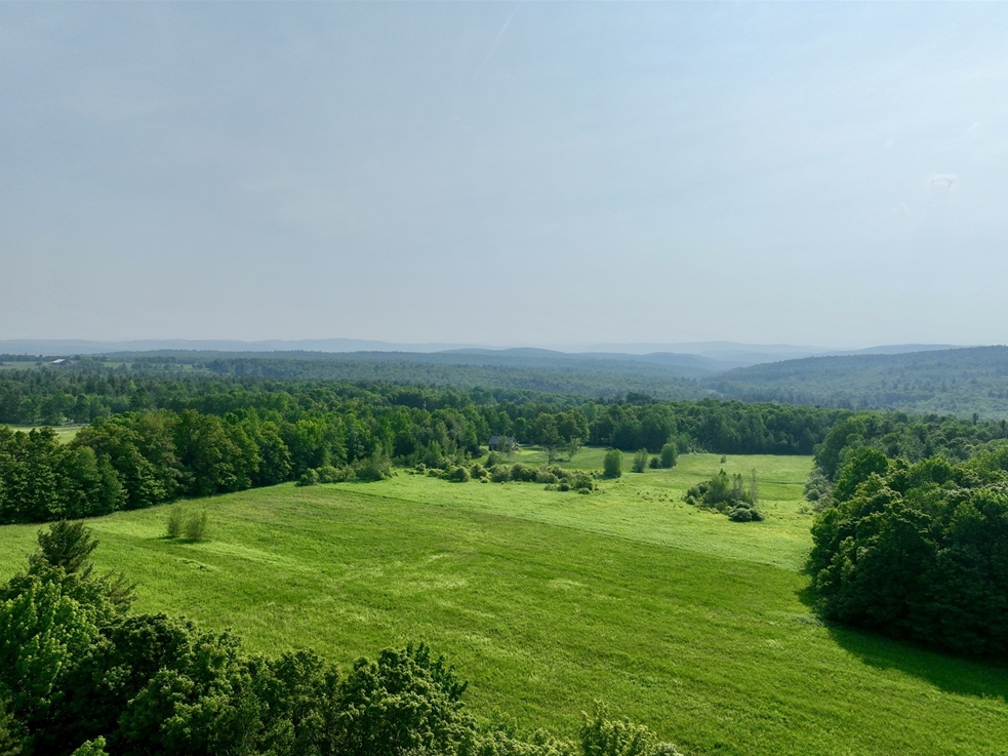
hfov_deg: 69.4
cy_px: 392
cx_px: 494
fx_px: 728
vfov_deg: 54.9
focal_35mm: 25
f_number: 2.8
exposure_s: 1/5000
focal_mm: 12.29
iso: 200
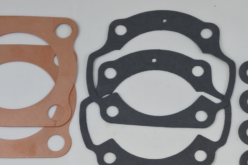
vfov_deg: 15.1
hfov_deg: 22.6
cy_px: 164
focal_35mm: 89
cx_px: 190
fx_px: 613
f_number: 4.2
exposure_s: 1/200
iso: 400
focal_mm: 15
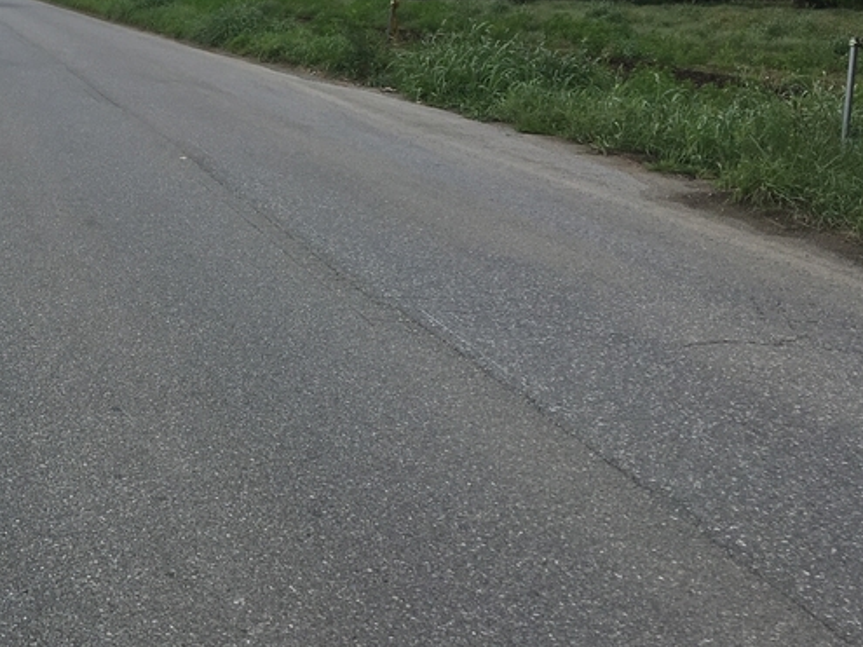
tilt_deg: -12.4
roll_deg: -1.7
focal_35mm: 60
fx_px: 1495
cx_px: -7
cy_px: 211
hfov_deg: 29.9
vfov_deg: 24.3
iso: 25
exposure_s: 1/2262
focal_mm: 4.15
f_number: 2.2
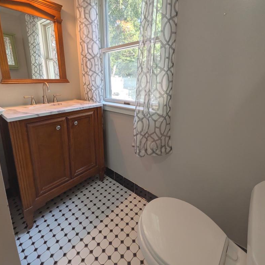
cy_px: 110
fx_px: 147
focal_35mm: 17
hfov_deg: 84.0
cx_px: 134
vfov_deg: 83.2
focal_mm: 1.85
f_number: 2.2
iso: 47
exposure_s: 1/137
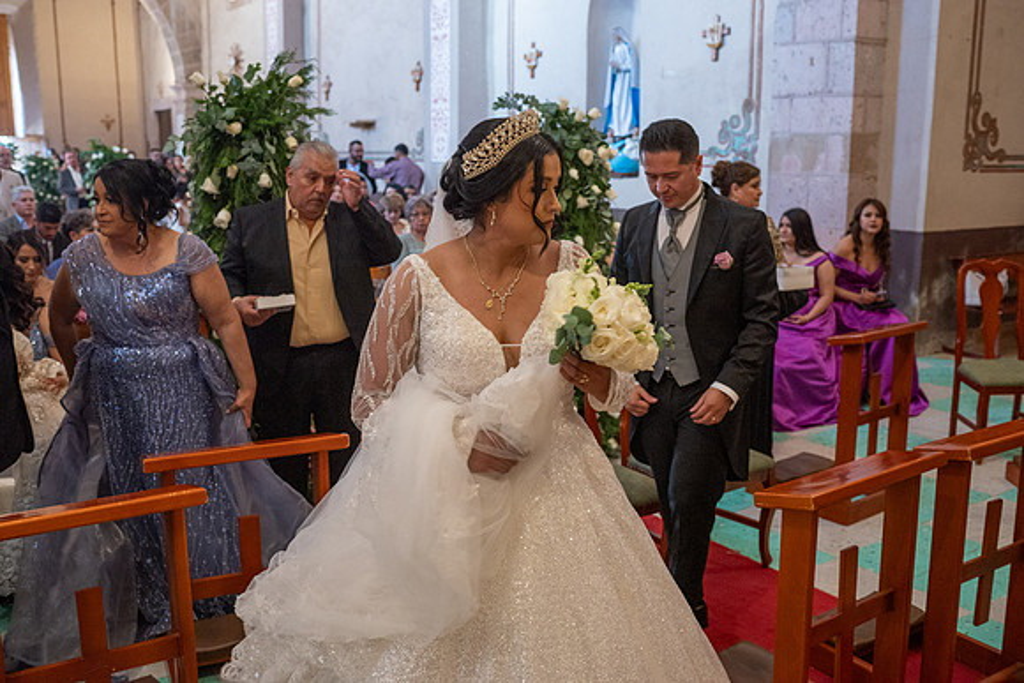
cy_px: 342
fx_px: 996
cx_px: 512
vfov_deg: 37.9
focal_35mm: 35
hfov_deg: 54.4
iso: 2500
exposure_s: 1/100
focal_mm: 35
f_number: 4
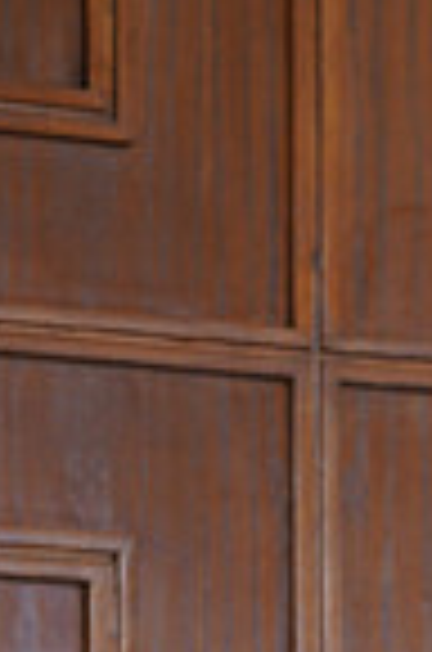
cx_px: 806
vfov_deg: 6.0
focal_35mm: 341
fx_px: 6167
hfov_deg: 4.0
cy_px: 1151
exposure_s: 1/60
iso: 200
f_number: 5.6
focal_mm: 85
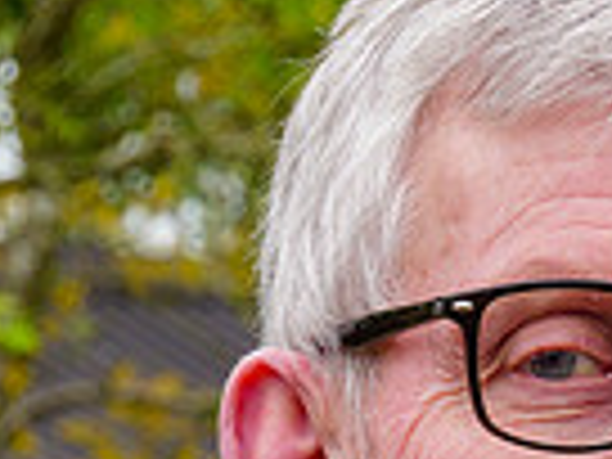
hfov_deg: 5.2
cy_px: 781
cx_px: 1188
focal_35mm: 376
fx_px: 6648
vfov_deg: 3.9
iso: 200
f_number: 6.3
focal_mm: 44
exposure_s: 1/200
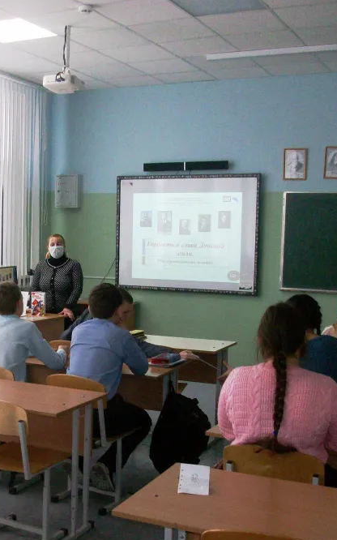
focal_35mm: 49
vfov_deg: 41.1
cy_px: 274
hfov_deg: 26.2
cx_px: 113
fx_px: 720
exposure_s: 1/60
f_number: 2.8
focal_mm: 5.7
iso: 160
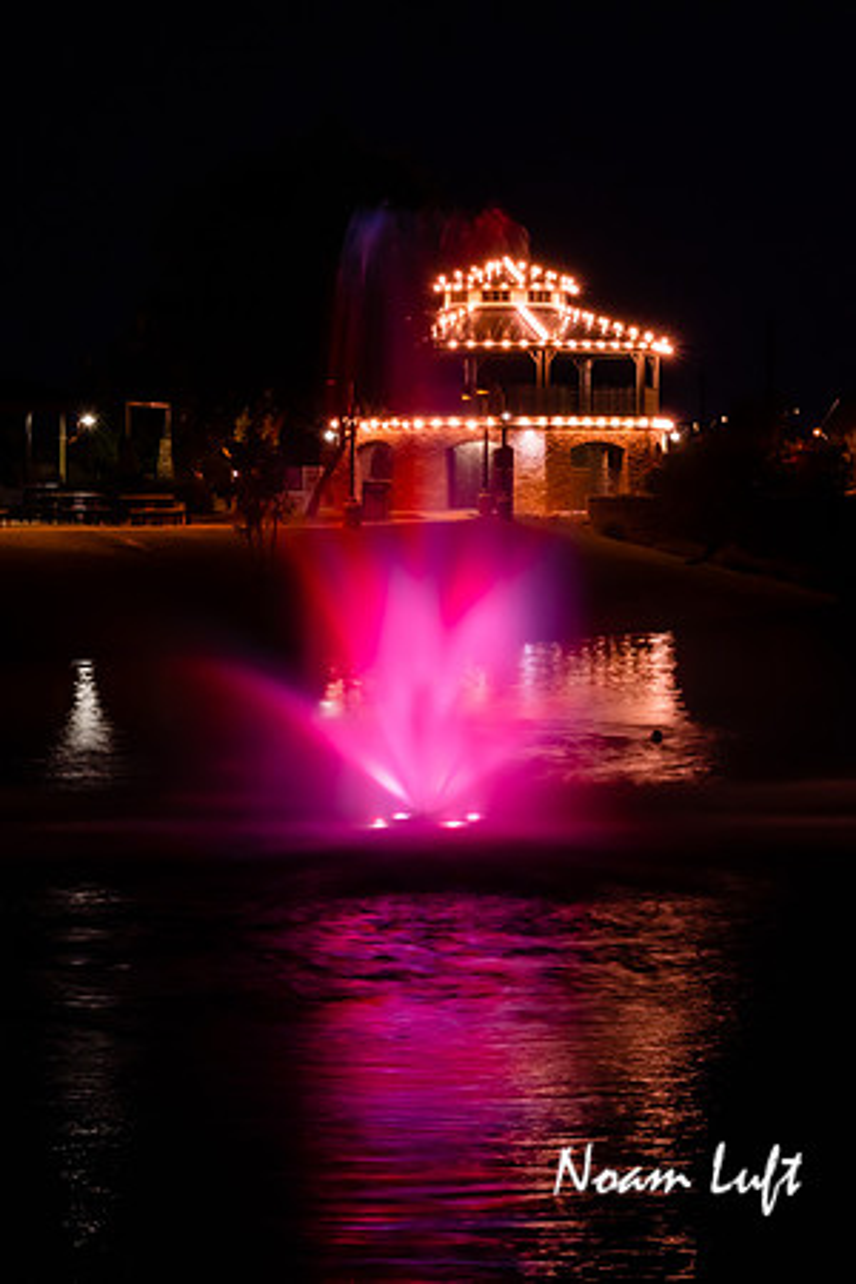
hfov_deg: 11.9
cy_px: 526
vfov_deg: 17.7
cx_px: 369
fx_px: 4119
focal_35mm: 116
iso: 64
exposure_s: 1.6
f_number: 9
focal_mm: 55
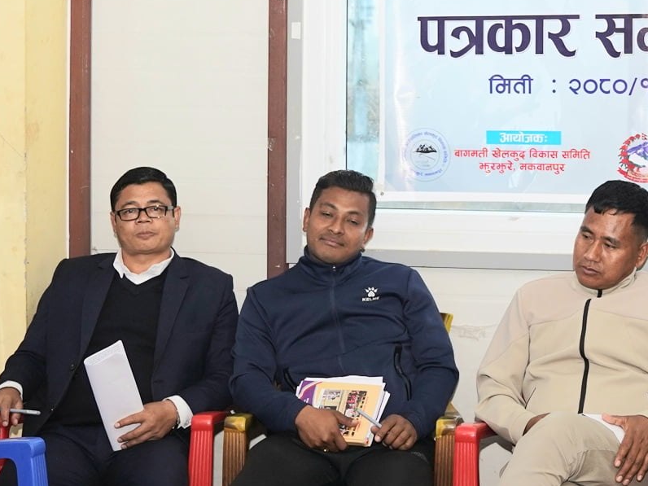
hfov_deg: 23.1
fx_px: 1535
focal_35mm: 82
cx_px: 603
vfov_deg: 17.9
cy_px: 115
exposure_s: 1/125
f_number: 2.8
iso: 640
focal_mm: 28
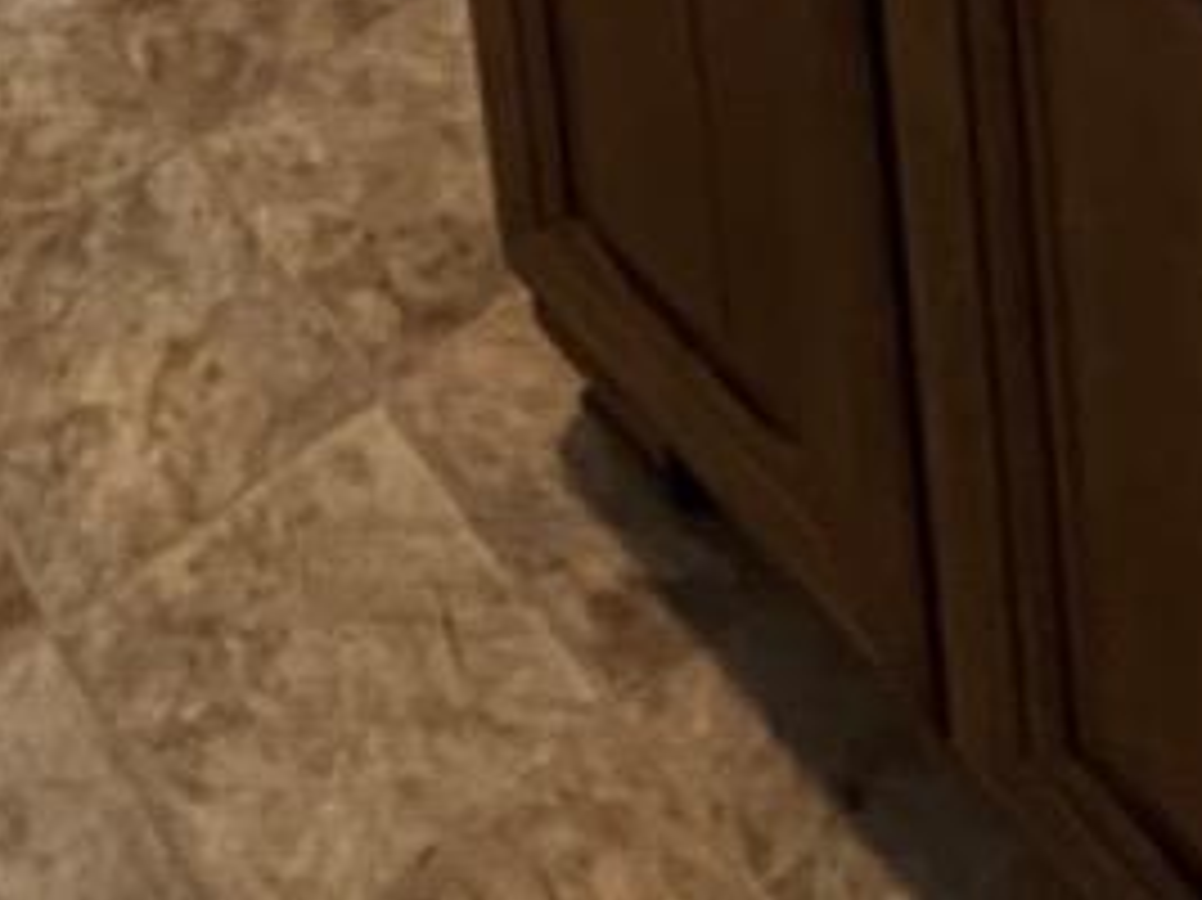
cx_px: 180
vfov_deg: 12.2
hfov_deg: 26.0
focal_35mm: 73
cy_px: -1627
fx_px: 2534
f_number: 1.8
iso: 500
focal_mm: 1.57
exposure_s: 1/60
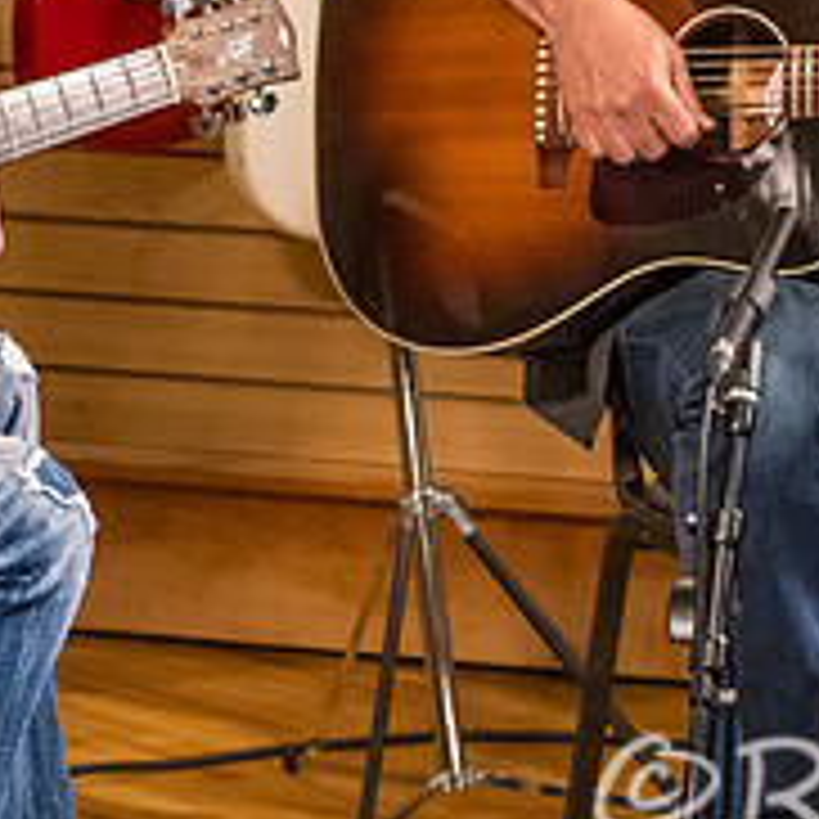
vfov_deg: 7.1
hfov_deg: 7.1
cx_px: 366
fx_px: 6558
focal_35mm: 245
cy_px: 179
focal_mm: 76
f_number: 7.1
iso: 20000
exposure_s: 1/200
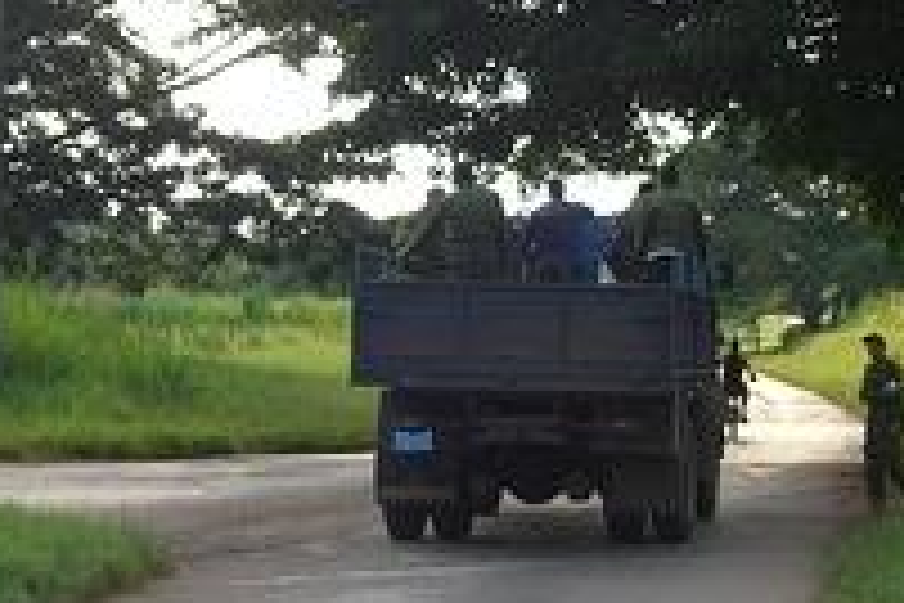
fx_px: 3164
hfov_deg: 16.3
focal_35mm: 126
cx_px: 409
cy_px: 284
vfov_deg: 10.9
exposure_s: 1/250
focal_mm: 7.9
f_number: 4
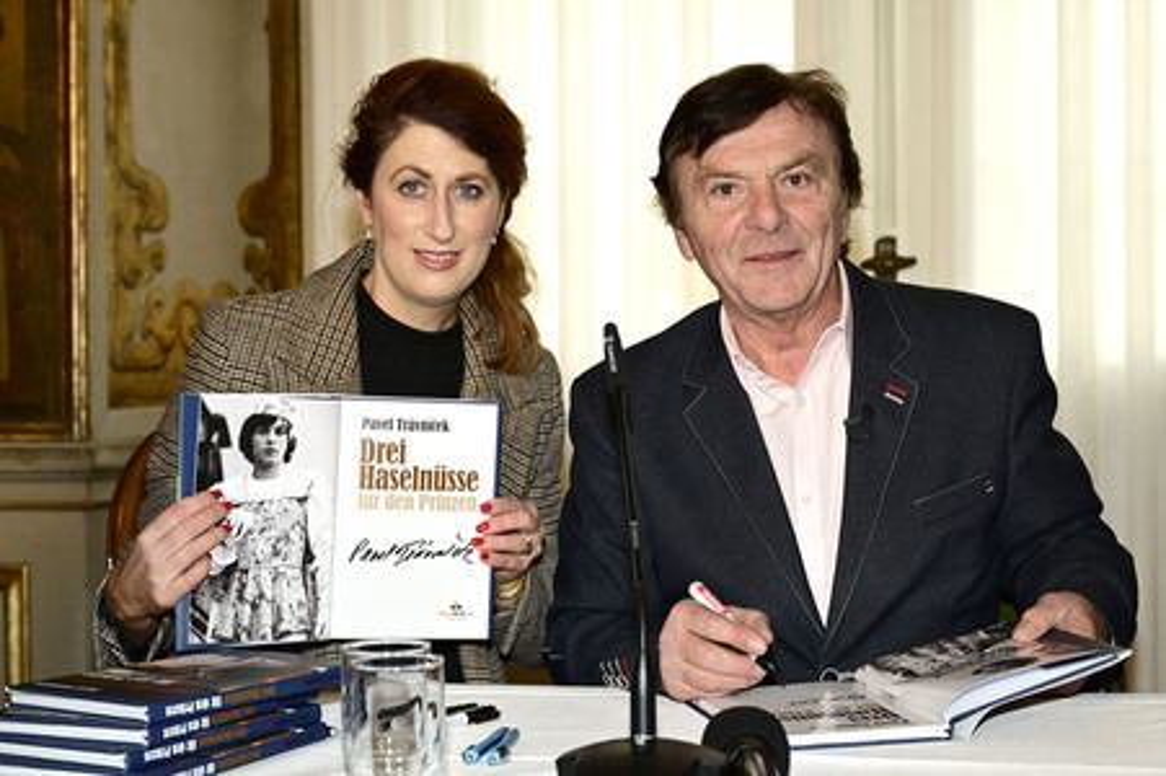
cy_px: 388
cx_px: 583
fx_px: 1521
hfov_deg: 41.9
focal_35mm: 47
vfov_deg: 28.6
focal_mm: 47
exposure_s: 1/160
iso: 1000
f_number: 5
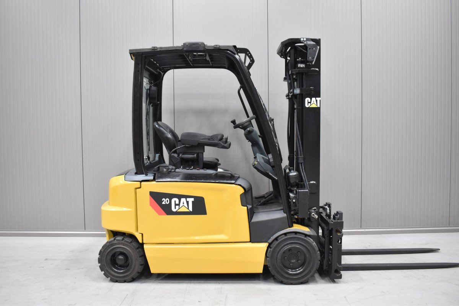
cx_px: 230
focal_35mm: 32
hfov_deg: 59.5
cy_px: 153
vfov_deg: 41.7
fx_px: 402
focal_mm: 21
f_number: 4.5
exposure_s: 1/30
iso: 1600
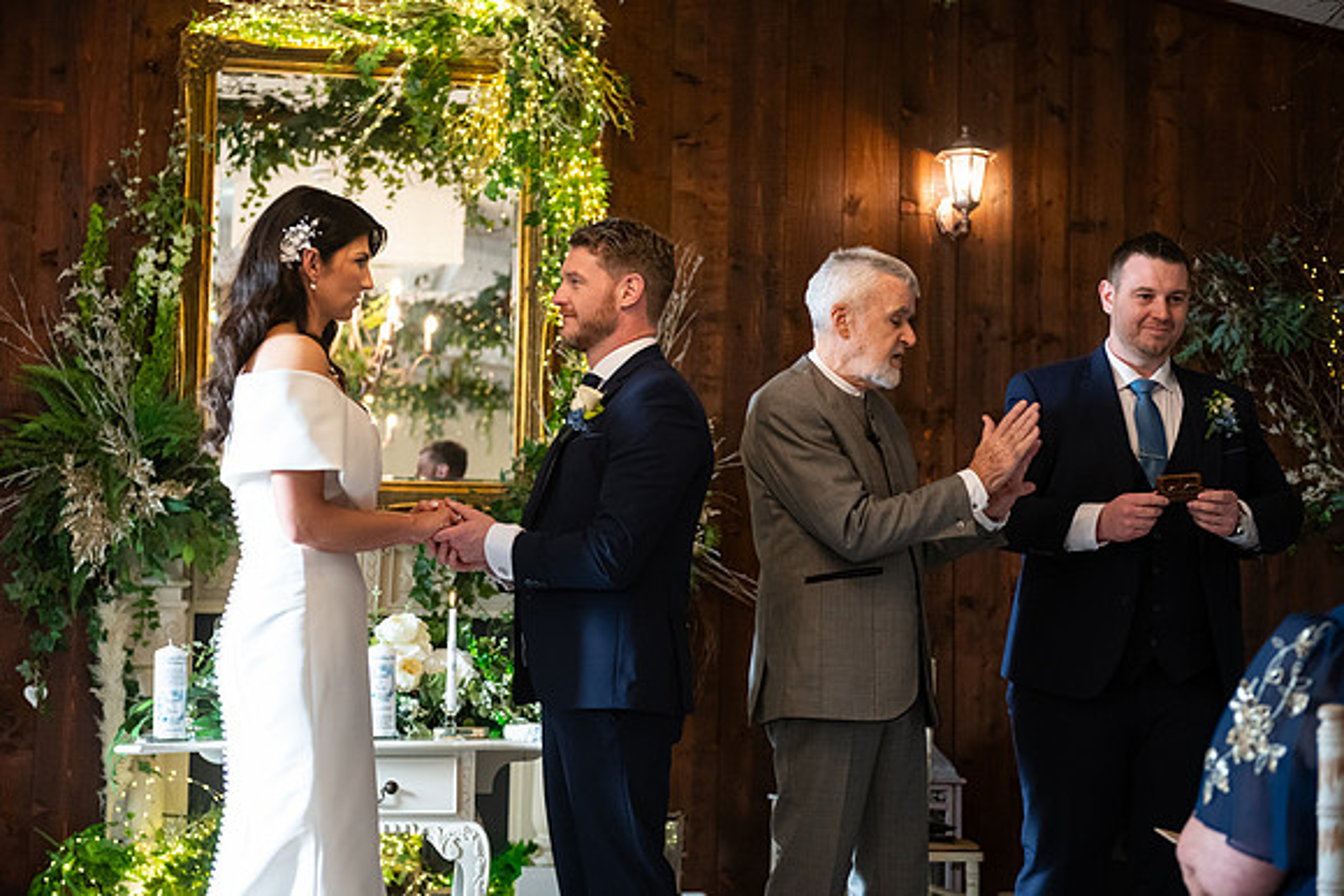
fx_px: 2240
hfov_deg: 33.4
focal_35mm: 60
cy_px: 448
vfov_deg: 22.6
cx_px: 672
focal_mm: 60
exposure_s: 1/160
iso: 1000
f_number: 3.5
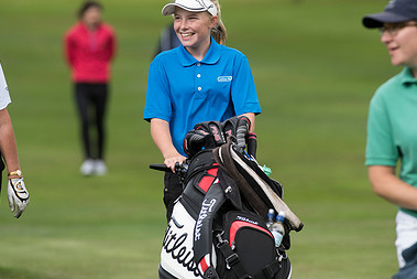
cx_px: 206
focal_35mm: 459
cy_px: 101
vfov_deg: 3.0
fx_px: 5318
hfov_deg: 4.5
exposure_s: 1/1600
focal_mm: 300
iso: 800
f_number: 5.6
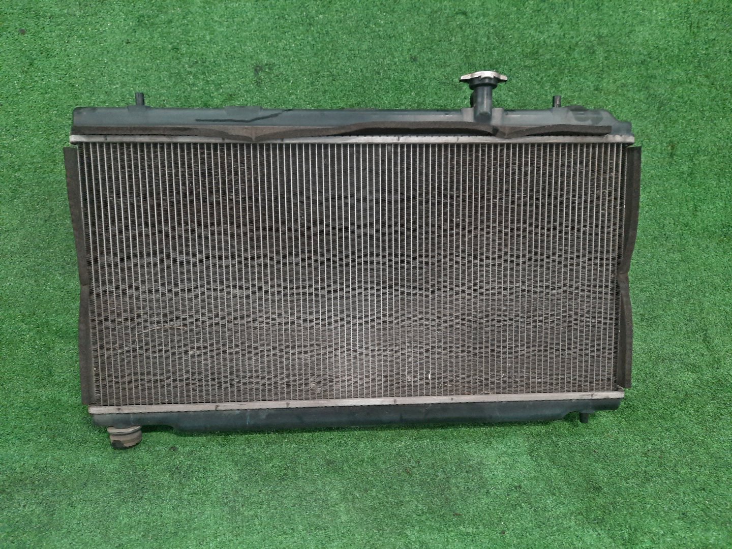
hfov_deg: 69.4
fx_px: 529
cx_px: 366
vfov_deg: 54.9
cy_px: 274
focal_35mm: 25
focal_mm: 4.6
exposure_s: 1/25
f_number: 2
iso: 559
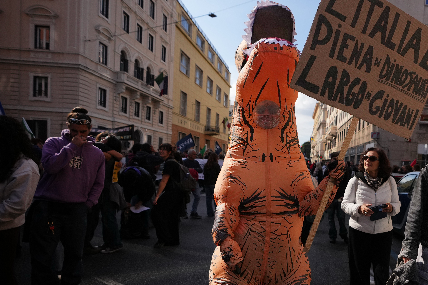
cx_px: 302
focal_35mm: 25
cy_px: 178
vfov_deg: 50.8
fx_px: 297
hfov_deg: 68.4
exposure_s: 1/12800
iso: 640
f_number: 2.8
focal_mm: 16
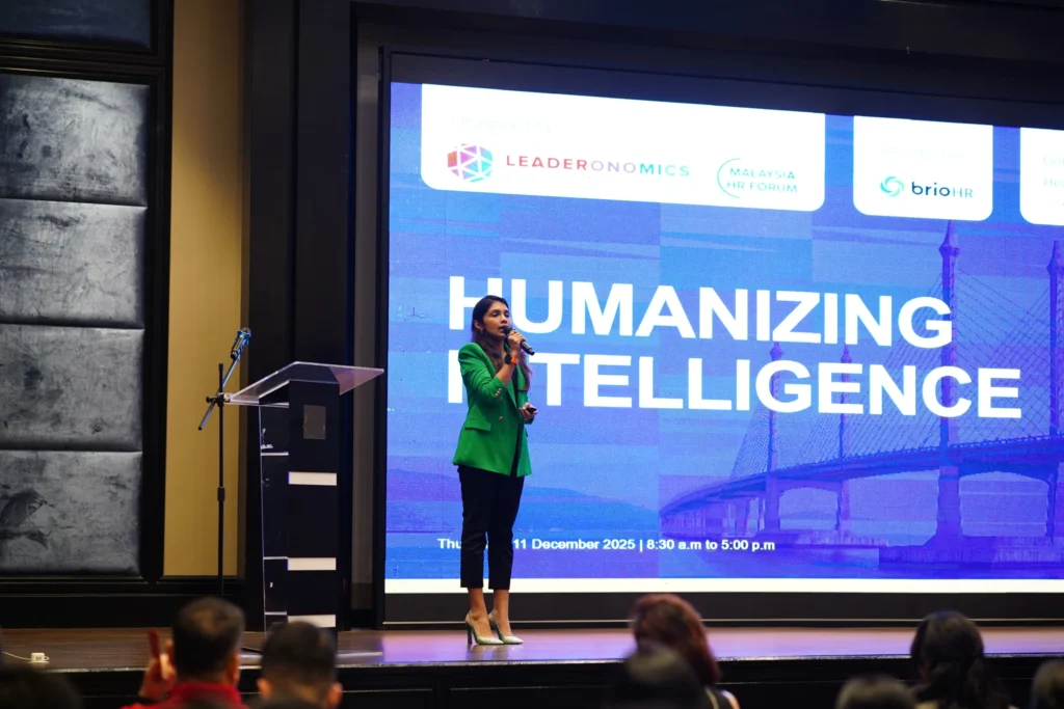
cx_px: 532
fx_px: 2512
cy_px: 354
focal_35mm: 85
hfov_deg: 23.9
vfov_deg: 16.1
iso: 1600
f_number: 2
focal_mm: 85
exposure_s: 1/200
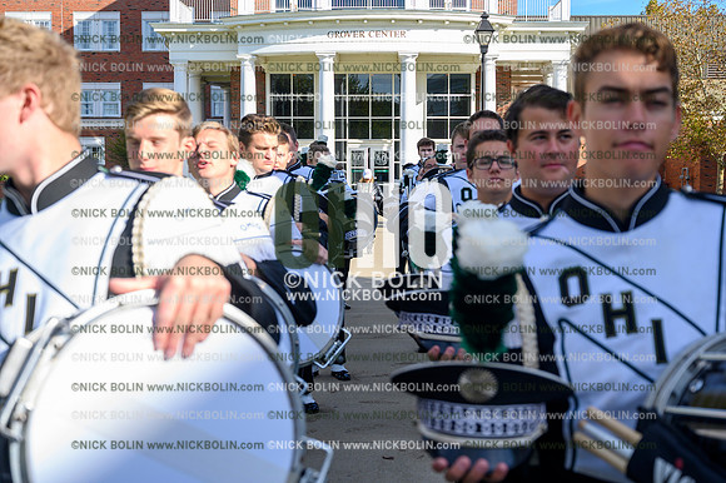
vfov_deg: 28.6
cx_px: 363
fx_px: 947
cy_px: 242
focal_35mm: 47
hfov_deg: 41.9
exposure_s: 1/400
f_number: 5
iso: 200
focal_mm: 47
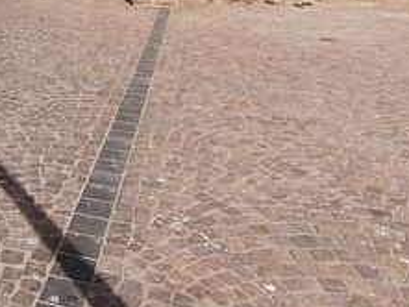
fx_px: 556
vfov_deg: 23.1
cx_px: -39
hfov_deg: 34.9
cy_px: -185
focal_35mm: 47
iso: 50
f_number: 2.2
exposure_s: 1/1616
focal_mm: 1.8
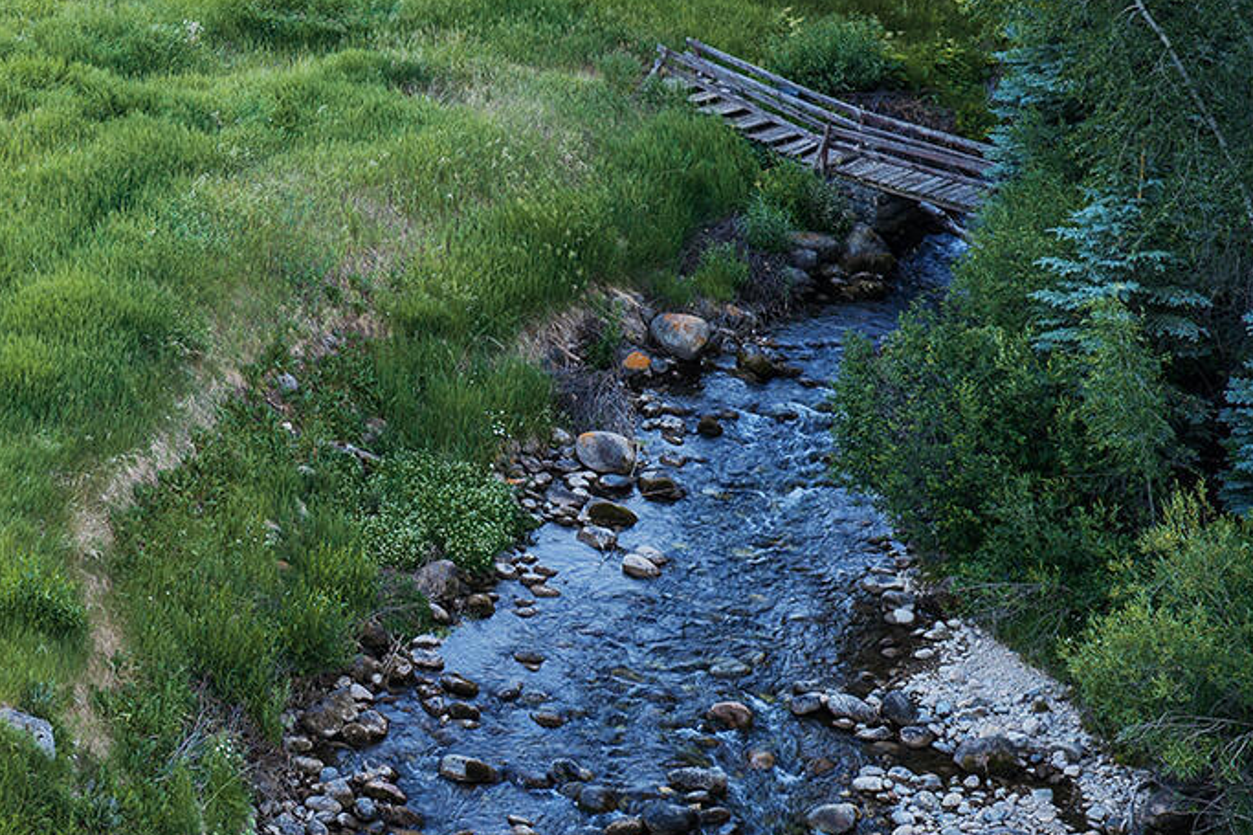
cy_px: -135
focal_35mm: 82
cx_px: -165
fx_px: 2853
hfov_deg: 23.1
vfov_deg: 16.1
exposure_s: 1/15
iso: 125
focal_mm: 14.45
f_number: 2.8
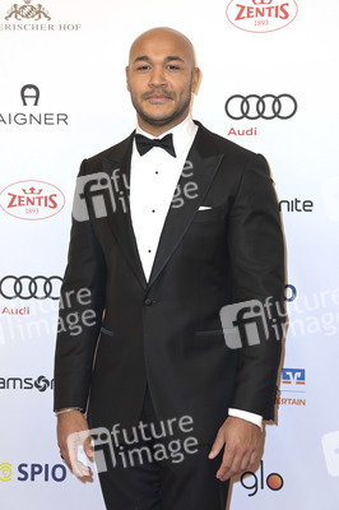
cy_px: 255
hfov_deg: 13.9
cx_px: 170
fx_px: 1387
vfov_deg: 20.8
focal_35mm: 98
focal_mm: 98
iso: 400
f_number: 6.3
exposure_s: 1/250
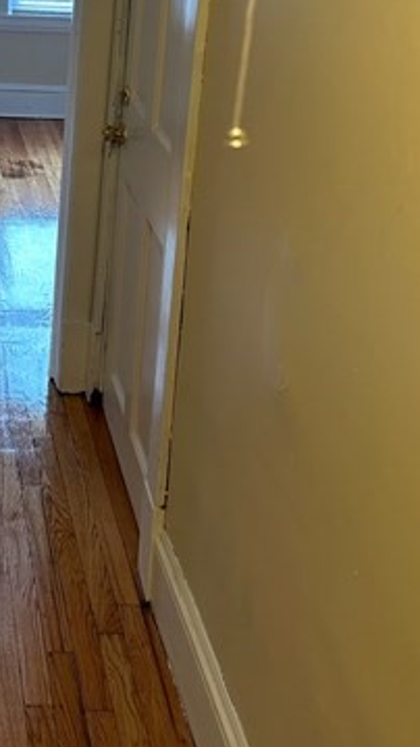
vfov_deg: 35.2
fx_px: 1108
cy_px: 85
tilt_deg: -13.6
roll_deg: -2.5
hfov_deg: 20.5
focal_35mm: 56
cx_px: -42
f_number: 1.78
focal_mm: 6.86
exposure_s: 1/60
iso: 250
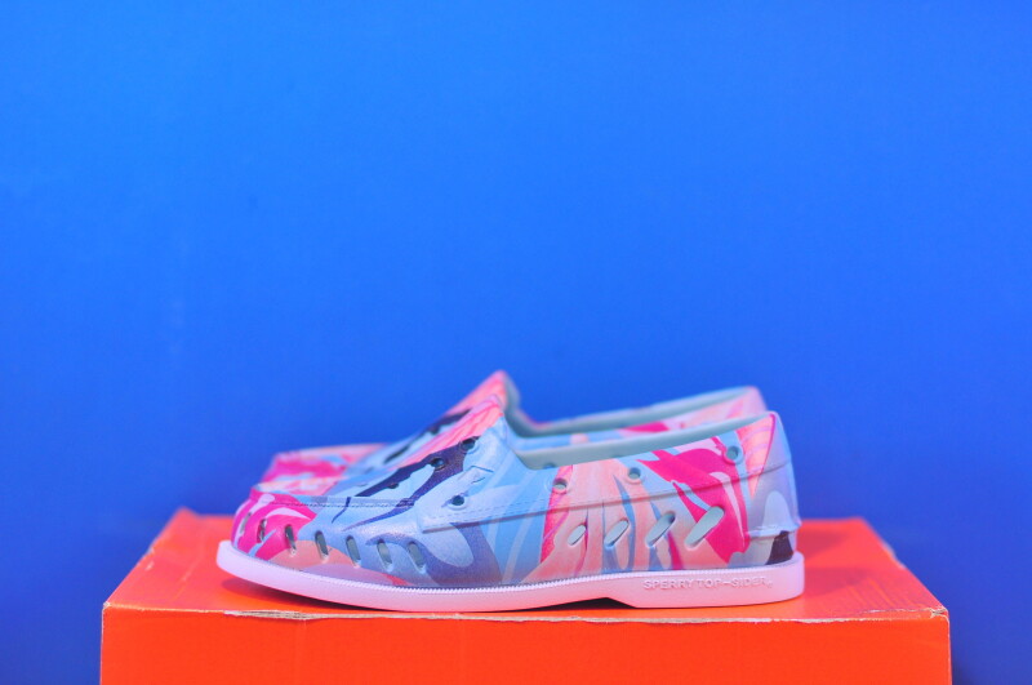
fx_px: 2147
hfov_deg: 27.0
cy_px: 342
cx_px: 516
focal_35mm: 75
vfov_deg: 18.1
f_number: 2.2
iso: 250
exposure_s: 1/320
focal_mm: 50
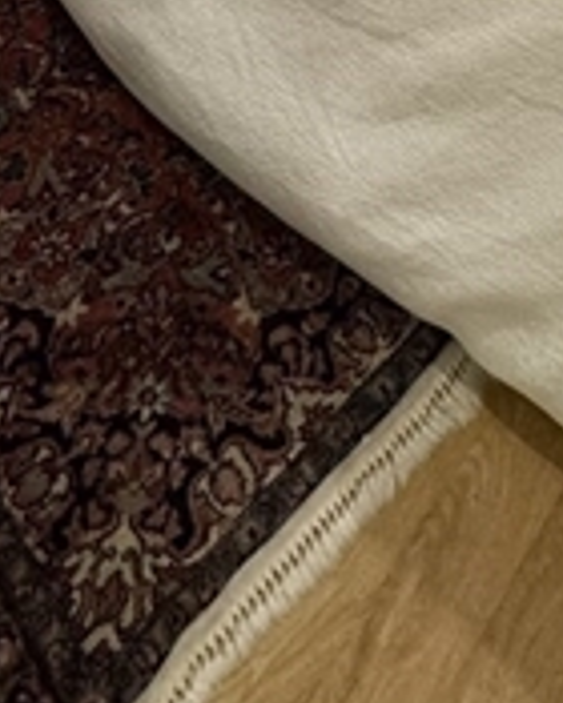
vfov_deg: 17.4
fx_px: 1250
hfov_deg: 25.3
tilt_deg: -7.5
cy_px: -819
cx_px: 205
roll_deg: +0.6
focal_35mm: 60
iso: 250
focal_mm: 2.22
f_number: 2.2
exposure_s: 1/120
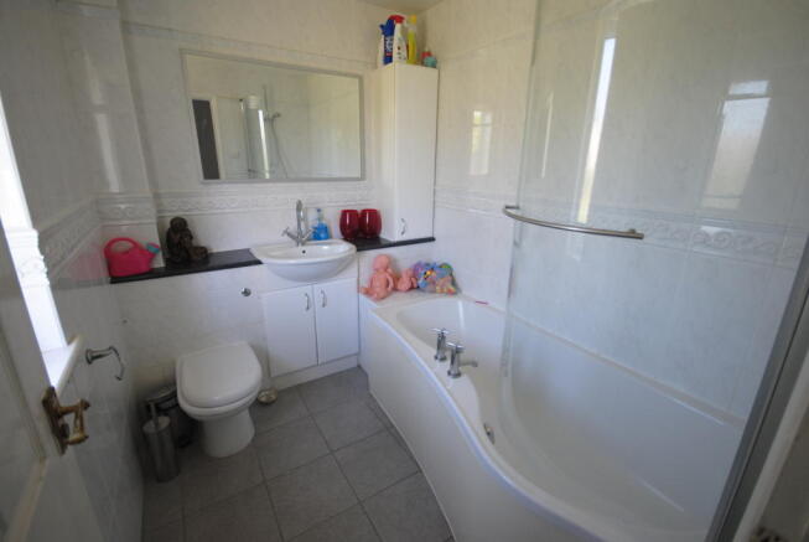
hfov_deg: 100.3
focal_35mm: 15
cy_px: 271
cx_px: 404
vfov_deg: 77.5
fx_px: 337
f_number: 4
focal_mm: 10
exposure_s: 1/50
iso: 400
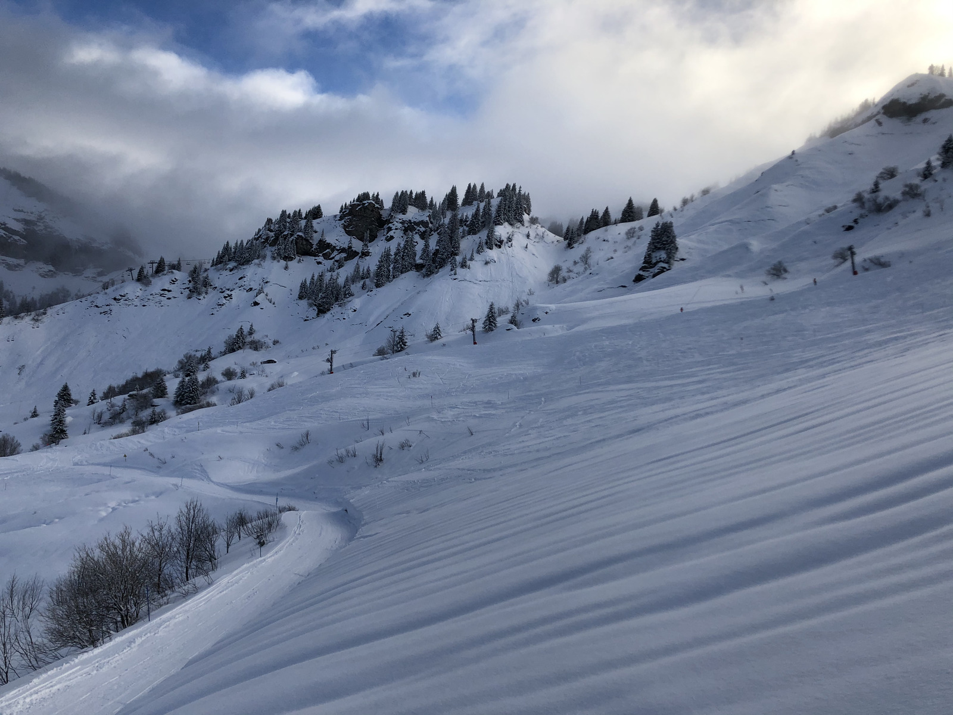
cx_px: 476
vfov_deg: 49.7
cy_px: 358
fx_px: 771
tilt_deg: +3.8
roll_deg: -5.8
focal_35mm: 28
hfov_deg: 63.4
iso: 20
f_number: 1.8
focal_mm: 4
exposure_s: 1/2558
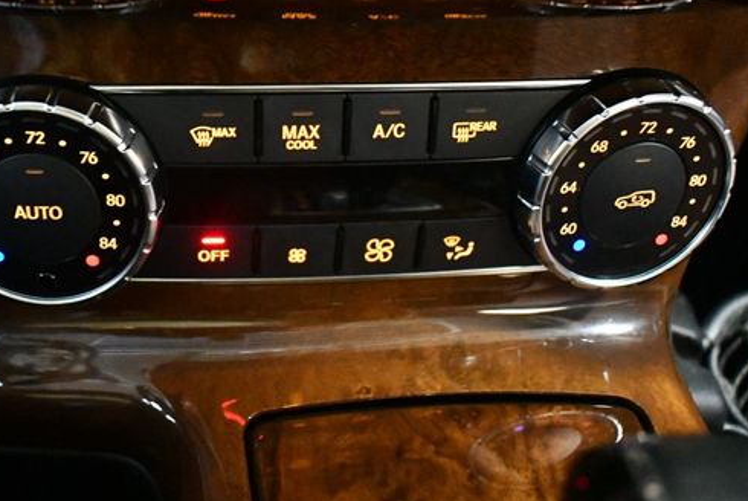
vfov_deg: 28.7
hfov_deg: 41.5
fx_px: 978
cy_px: 200
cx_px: 273
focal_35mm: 47
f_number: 3.5
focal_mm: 18
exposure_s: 1/25
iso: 12800
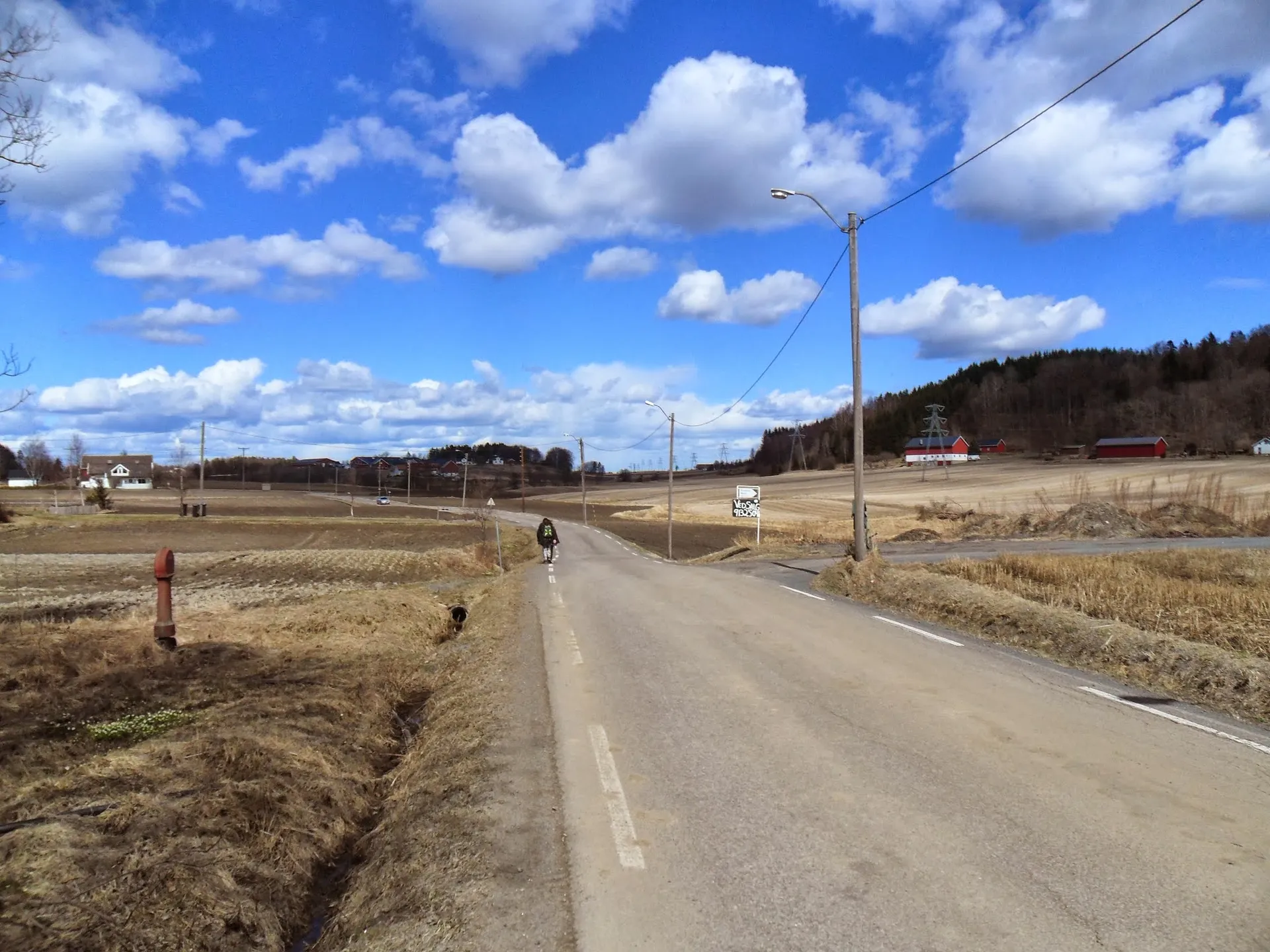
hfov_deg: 65.3
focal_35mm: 27
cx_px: 635
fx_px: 991
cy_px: 476
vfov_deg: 51.4
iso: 100
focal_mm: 4.9
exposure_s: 1/350
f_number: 8.9
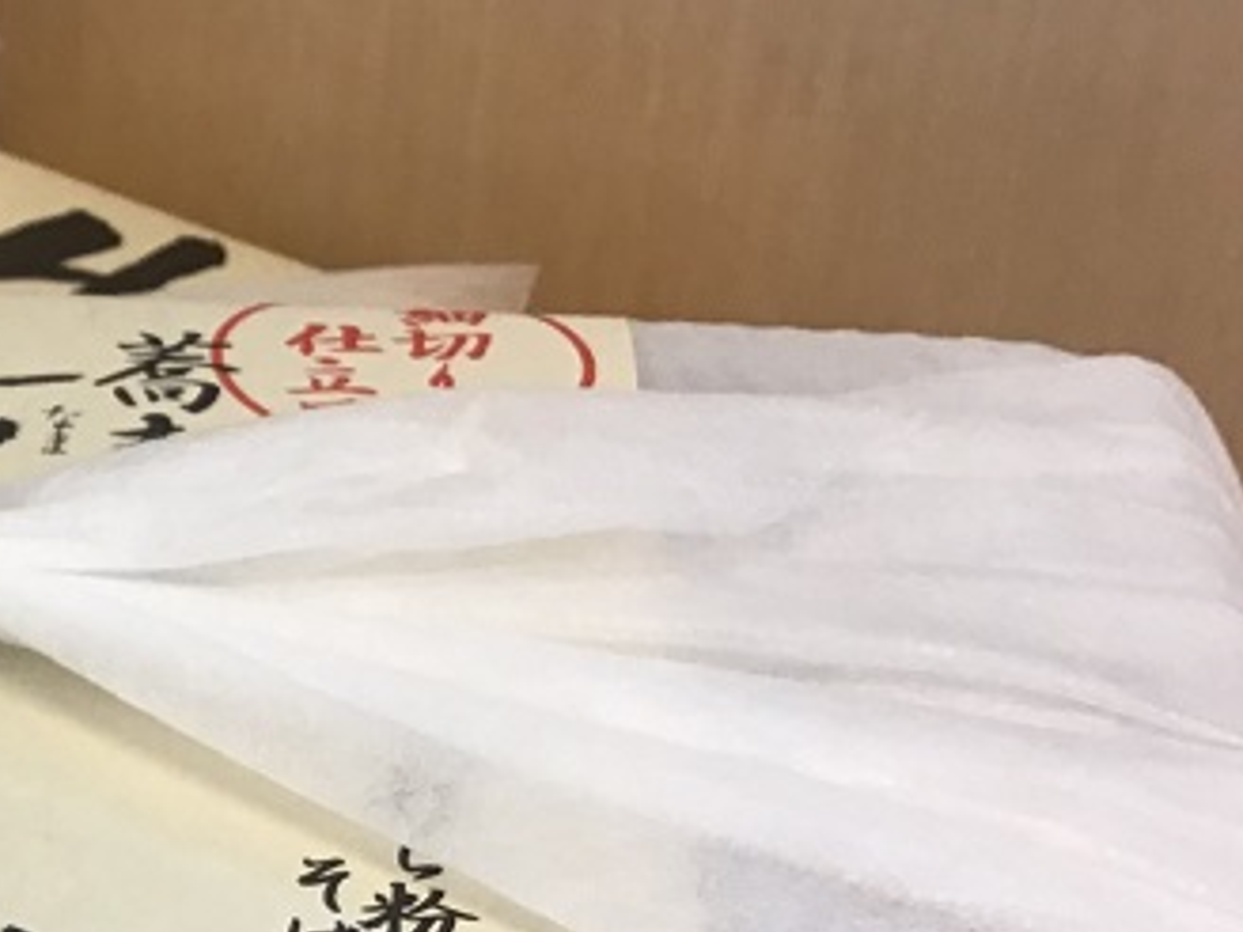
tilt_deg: -38.7
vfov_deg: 18.8
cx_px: -244
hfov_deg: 23.2
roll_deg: +3.5
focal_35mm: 77
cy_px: 847
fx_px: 2765
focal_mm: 3.3
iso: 64
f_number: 2.4
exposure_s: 1/33
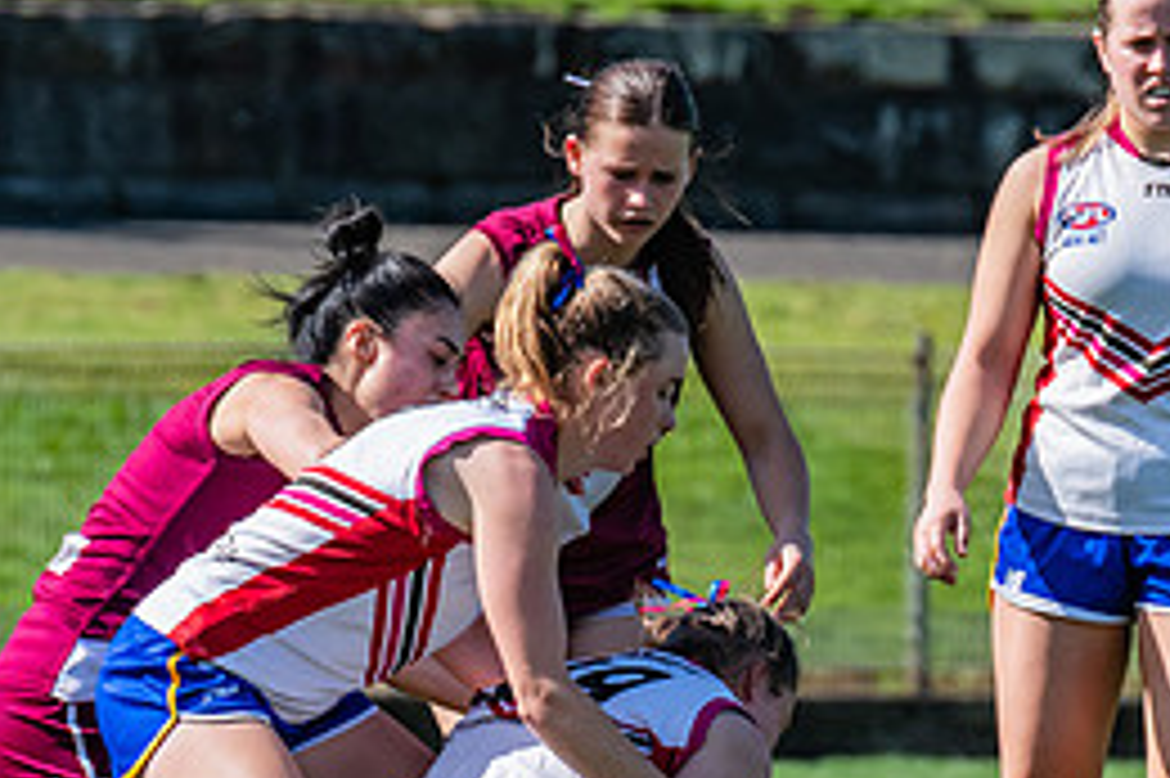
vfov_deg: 1.1
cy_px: 673
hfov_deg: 1.7
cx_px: 562
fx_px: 39916
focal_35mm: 1229
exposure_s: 1/1250
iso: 800
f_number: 9
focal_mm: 420
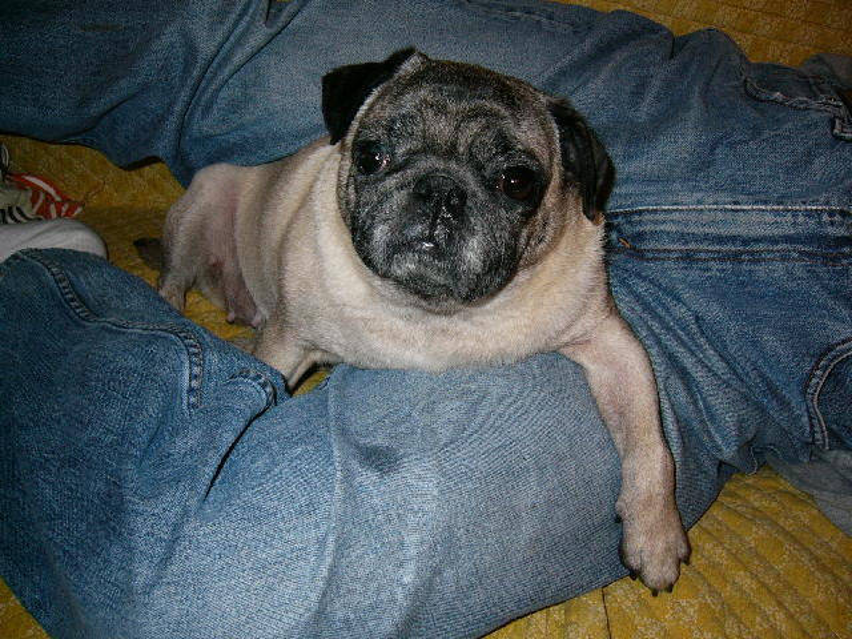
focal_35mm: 35
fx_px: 861
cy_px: 320
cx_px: 426
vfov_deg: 40.7
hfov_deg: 52.6
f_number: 2.8
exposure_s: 1/60
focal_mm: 5.8
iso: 100
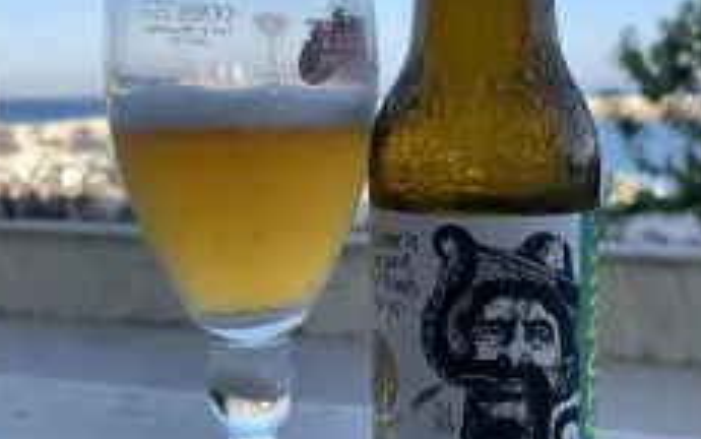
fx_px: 917
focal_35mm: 48
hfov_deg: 41.8
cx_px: 369
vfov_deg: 26.9
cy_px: 207
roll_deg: +0.7
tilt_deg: -6.8
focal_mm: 4.2
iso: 32
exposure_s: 1/581
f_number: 1.6
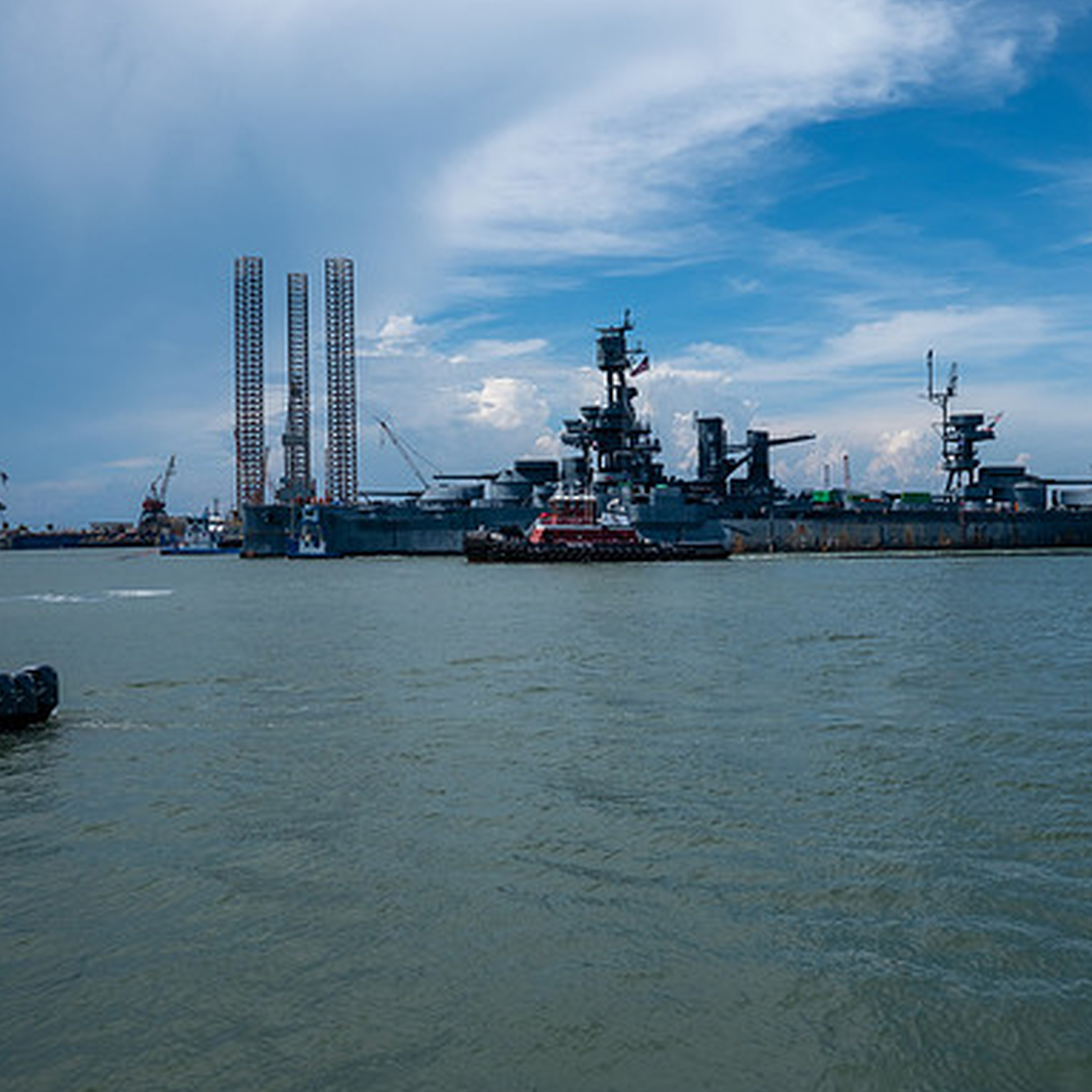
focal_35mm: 36
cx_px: 701
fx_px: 1285
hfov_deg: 45.5
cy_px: 549
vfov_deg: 46.0
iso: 160
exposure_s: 1/800
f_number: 9
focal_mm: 18.4
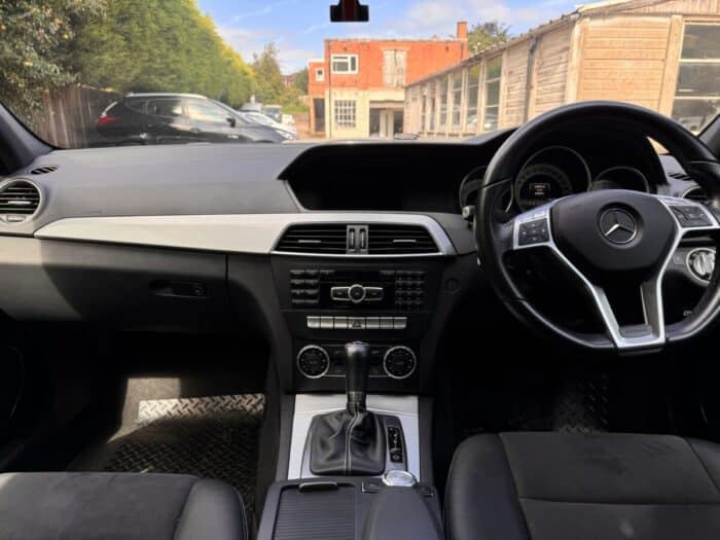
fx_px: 499
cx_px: 360
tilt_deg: -15.8
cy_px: 270
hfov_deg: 71.6
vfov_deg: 56.8
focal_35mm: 24
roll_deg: +0.2
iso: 80
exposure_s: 1/364
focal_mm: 6.76
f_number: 1.78
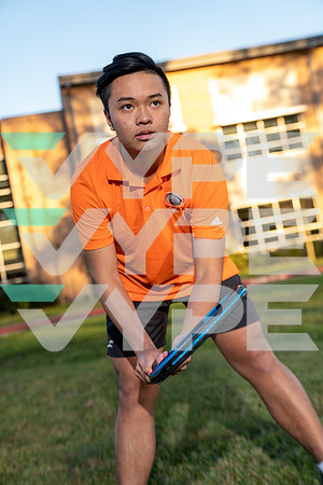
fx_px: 700
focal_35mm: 52
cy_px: 242
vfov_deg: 38.2
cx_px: 162
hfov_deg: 26.0
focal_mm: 52
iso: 200
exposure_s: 1/250
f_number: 3.2
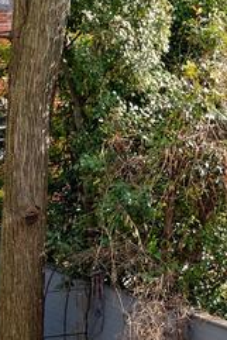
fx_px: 1143
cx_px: 139
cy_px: 614
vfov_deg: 14.8
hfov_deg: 11.3
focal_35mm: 121
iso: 320
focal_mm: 19
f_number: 7.1
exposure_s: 1/320
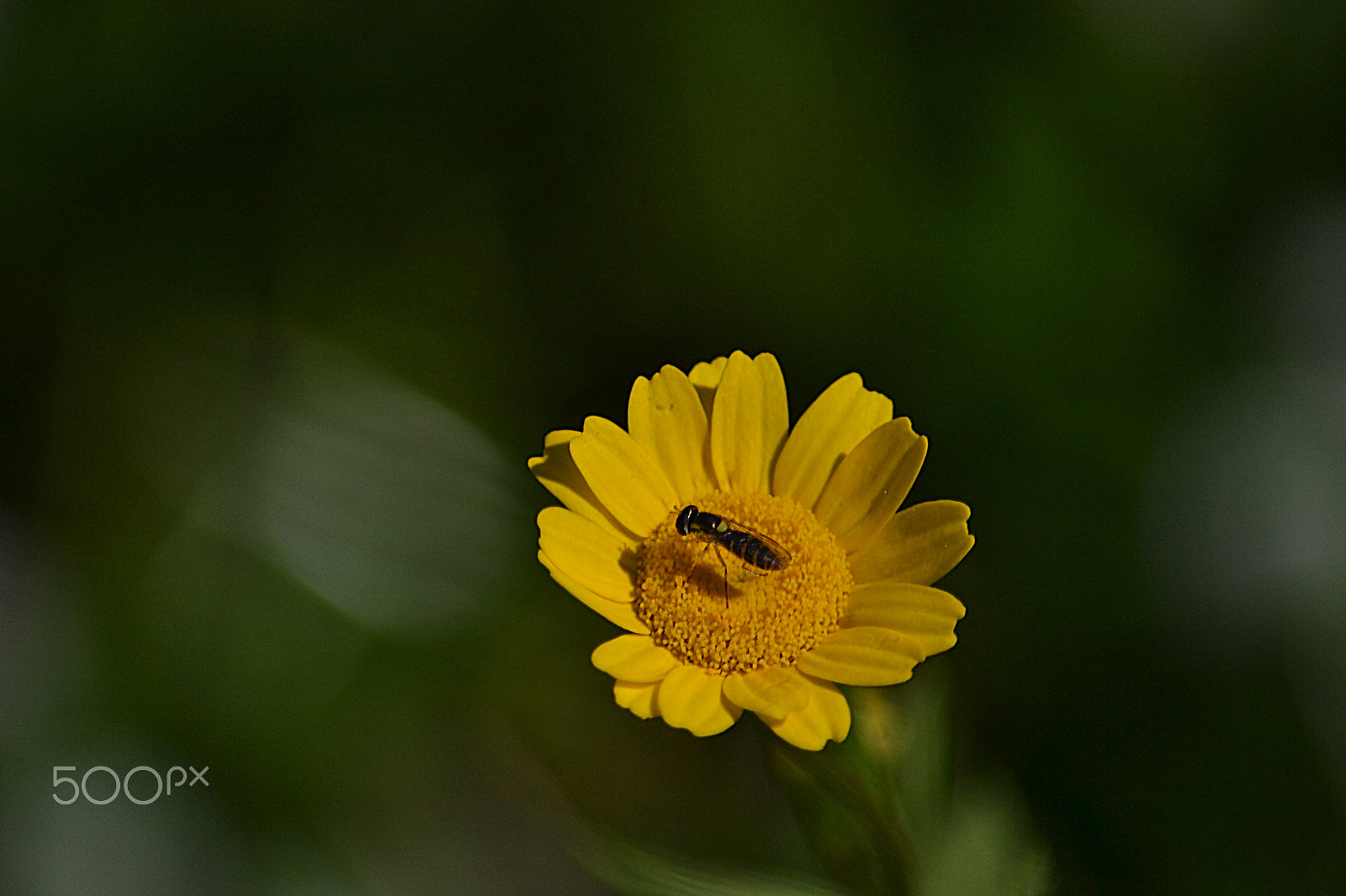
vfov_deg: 3.1
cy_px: 448
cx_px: 673
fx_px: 16820
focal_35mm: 450
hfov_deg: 4.6
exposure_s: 1/1250
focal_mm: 300
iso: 100
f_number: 5.6
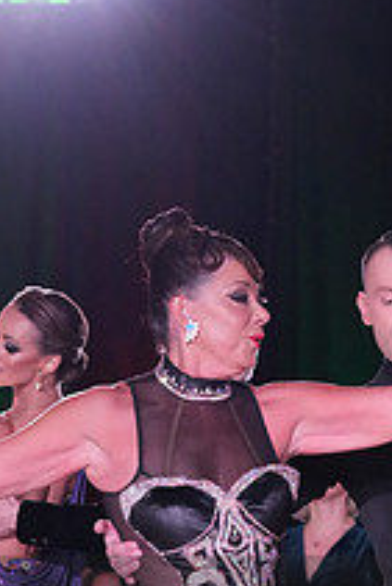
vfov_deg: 7.1
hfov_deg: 4.8
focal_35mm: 289
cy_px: 650
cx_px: 243
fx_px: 4712
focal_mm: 105
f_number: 4.5
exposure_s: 1/320
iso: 5000
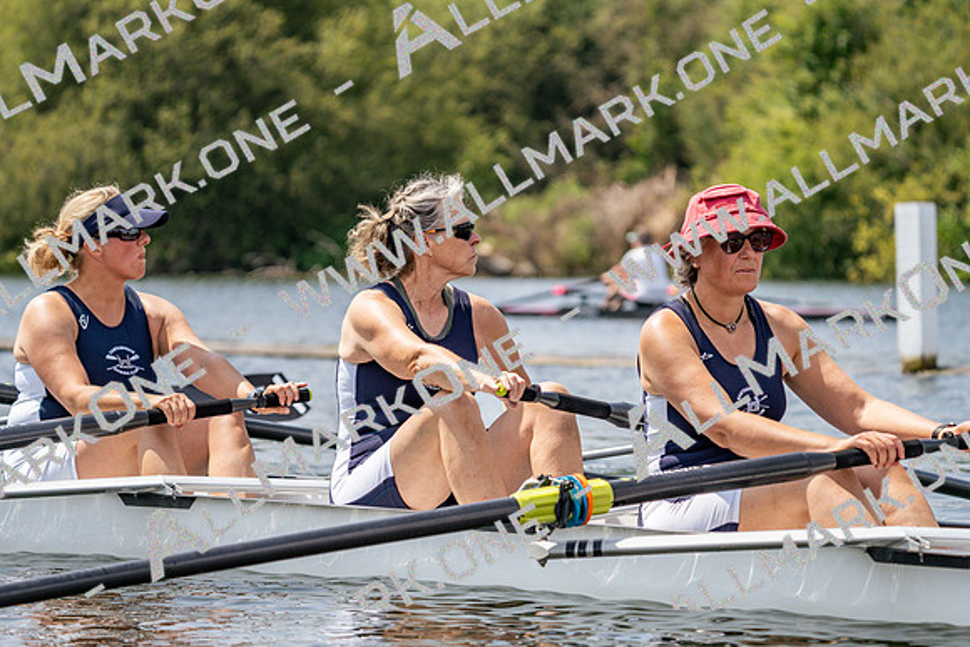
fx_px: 5390
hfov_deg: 10.3
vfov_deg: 6.9
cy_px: 324
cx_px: 485
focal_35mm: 200
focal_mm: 200
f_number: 5.6
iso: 200
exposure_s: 1/1600
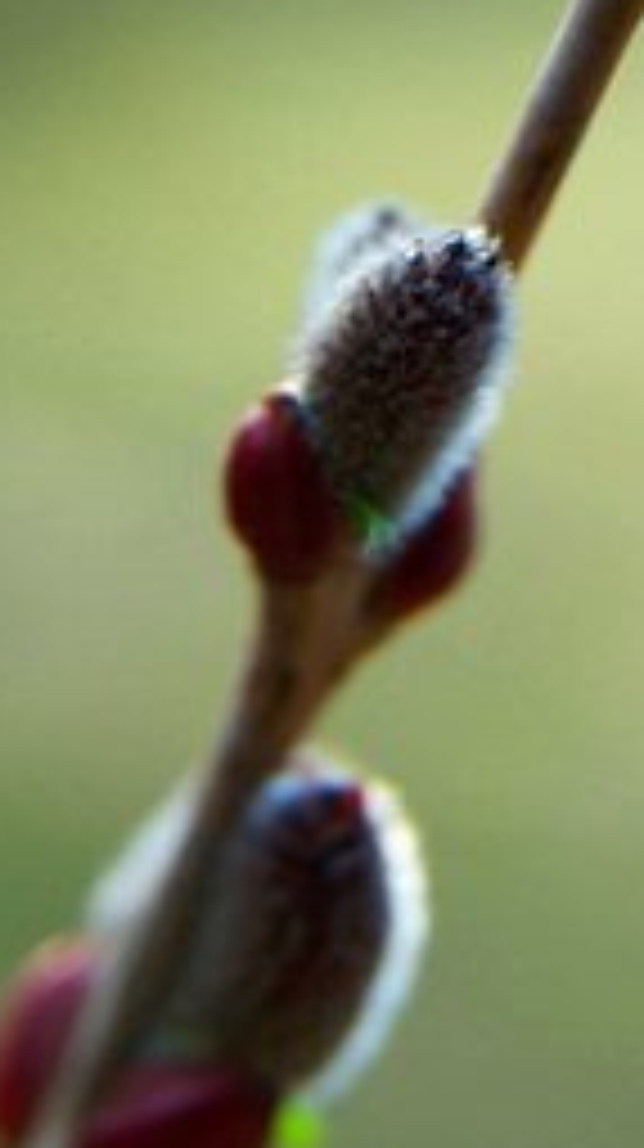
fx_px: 5296
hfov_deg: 6.9
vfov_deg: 12.3
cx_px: 529
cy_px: 86
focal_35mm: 174
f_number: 5
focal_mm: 55
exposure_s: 1/180
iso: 200
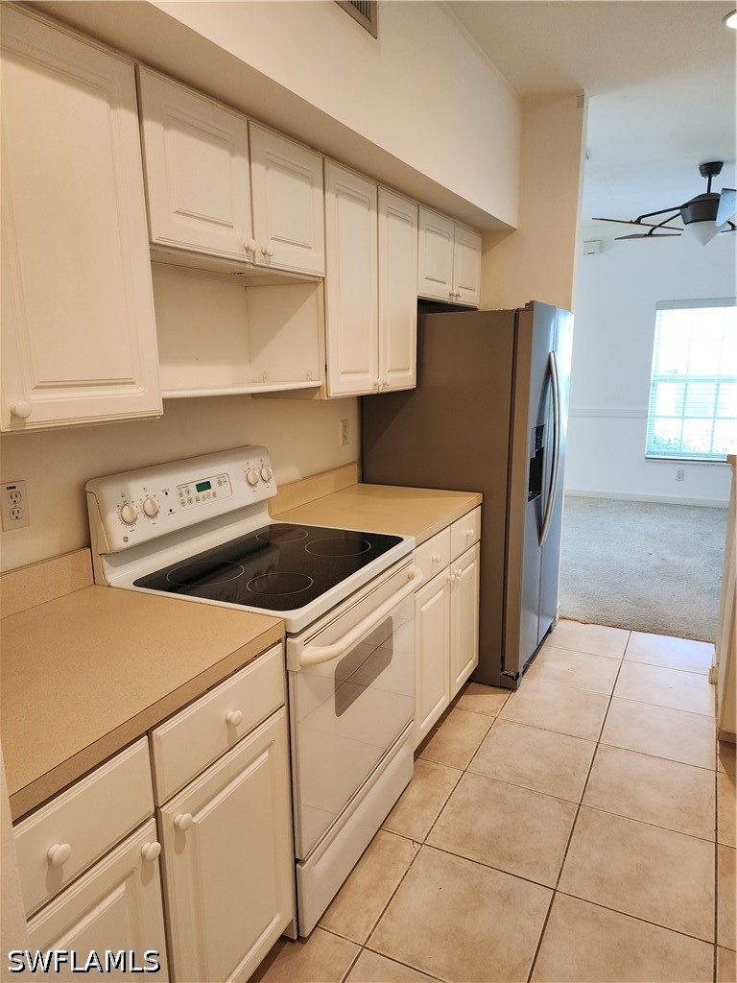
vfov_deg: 73.9
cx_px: 368
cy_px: 492
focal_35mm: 23
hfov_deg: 58.9
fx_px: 653
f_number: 1.8
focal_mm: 6.4
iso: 160
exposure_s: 1/120
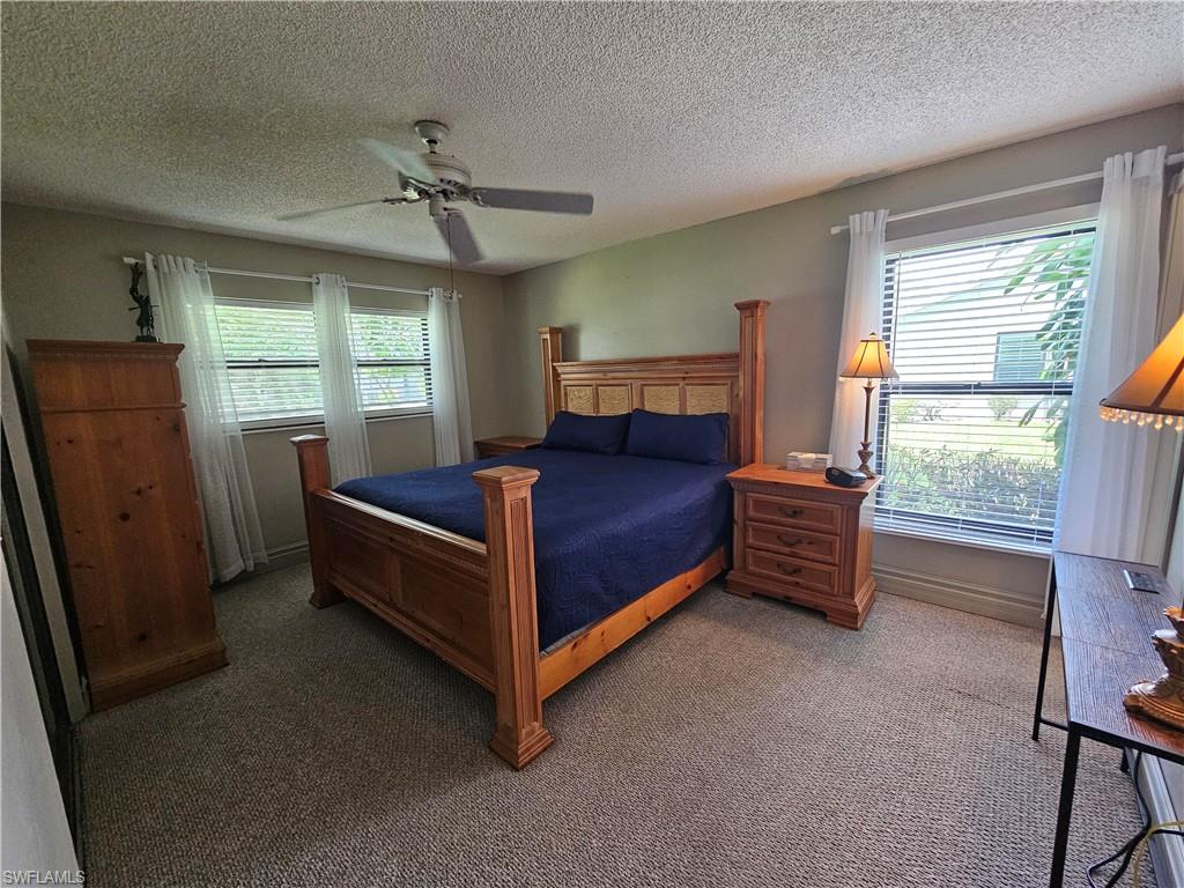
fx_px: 445
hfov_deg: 106.2
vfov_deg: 89.9
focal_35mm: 13
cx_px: 592
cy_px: 444
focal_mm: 2.2
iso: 250
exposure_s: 1/60
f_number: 2.2
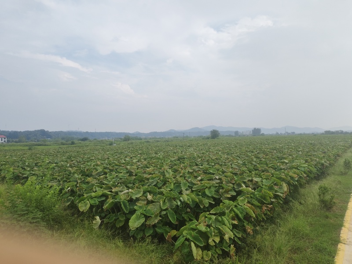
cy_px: 132
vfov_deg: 58.9
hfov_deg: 73.9
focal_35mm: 23
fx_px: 234
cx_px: 176
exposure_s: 1/1218
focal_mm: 5.56
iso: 50
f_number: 1.88
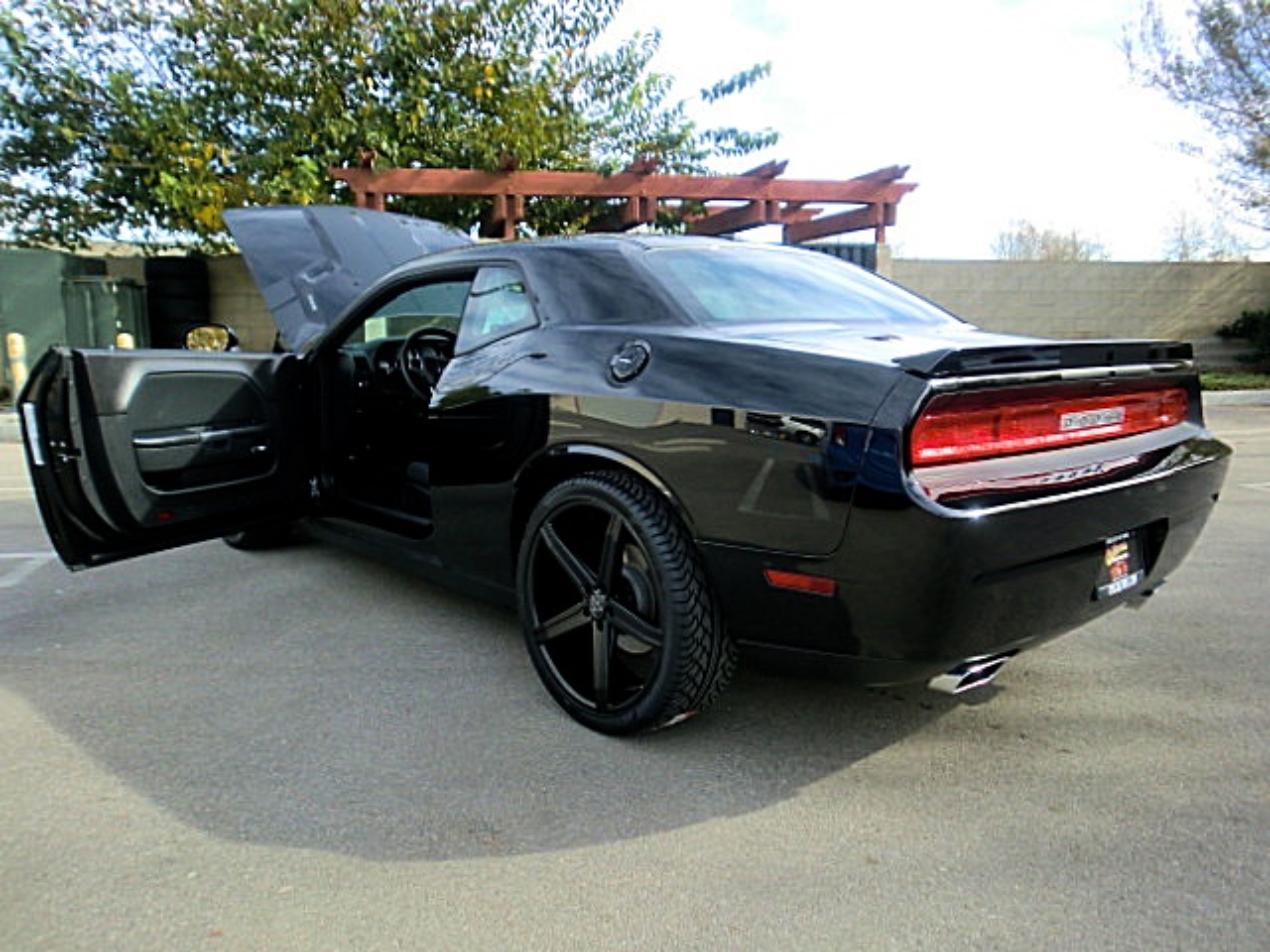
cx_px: 635
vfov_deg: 53.1
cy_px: 476
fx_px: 954
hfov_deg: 67.3
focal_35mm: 26
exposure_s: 1/320
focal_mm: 4.65
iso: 64
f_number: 2.6
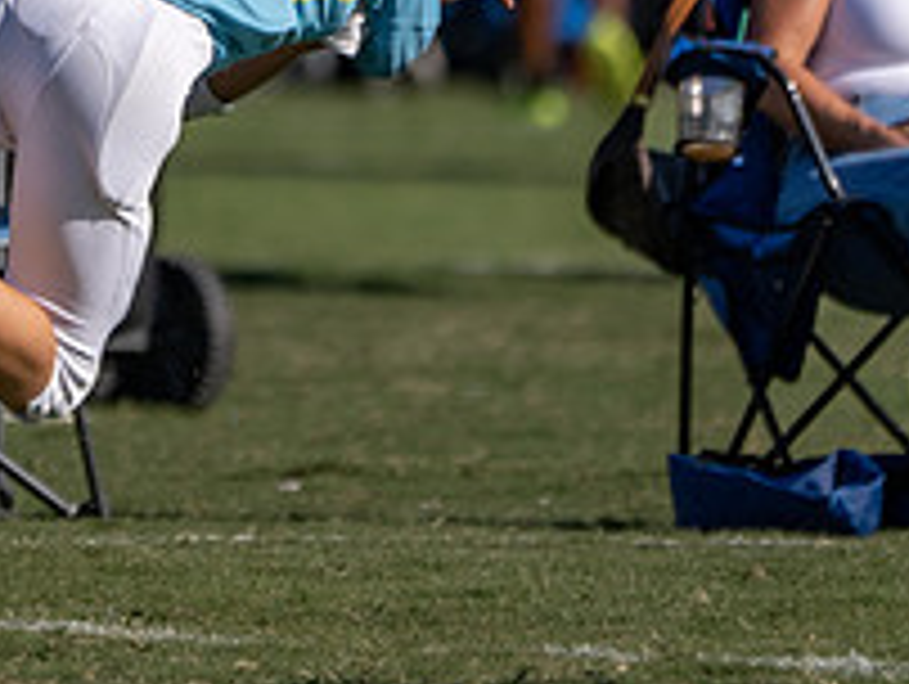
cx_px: -27
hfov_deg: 1.1
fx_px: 47639
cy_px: -165
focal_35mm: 1812
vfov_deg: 0.8
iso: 200
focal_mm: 400
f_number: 5.6
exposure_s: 1/1600
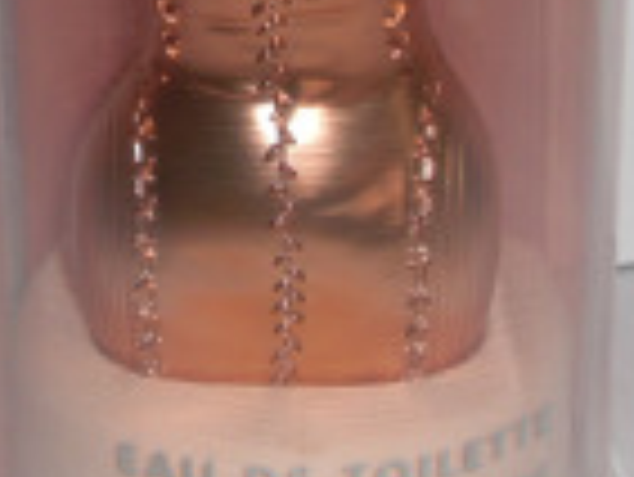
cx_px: 220
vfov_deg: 11.6
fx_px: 2291
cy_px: -108
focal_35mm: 125
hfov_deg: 15.7
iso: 50
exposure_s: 1/60
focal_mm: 6.3
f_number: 2.8
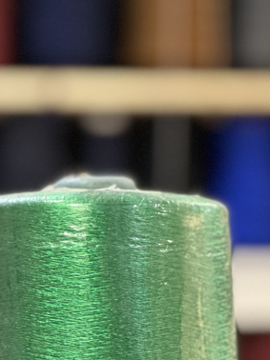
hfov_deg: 9.1
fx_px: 1697
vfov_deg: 12.0
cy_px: 330
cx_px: 81
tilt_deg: -0.4
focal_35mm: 163
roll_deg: +0.0
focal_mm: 9
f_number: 2.8
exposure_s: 1/33
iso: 250
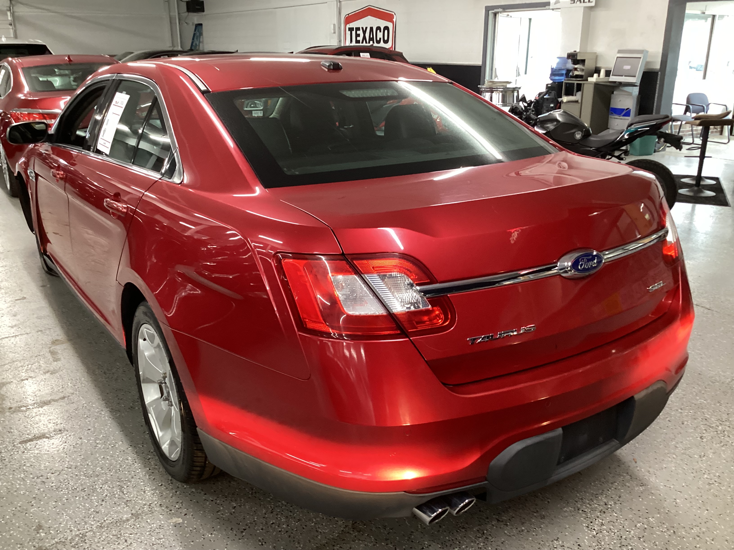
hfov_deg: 58.4
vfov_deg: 45.4
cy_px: 275
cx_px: 367
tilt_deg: -19.3
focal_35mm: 31
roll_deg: -0.1
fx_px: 657
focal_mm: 3.3
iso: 320
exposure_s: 1/33
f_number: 2.4
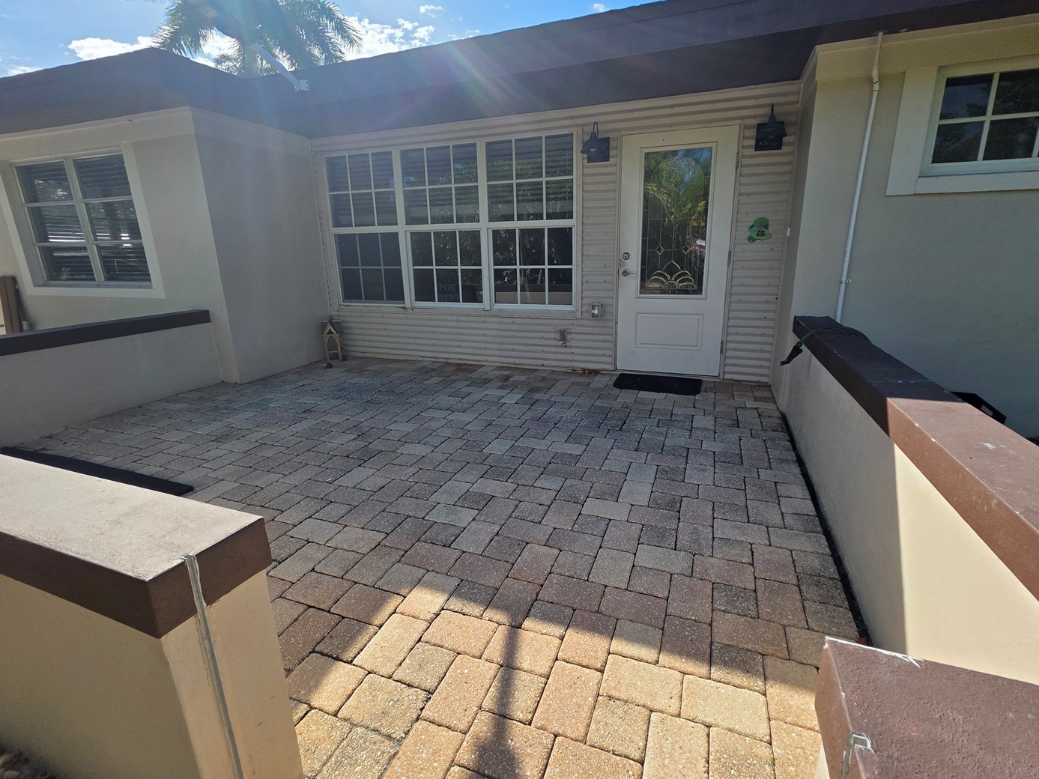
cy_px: 373
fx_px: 450
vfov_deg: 81.7
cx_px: 542
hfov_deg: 98.1
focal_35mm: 15
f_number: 1.9
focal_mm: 2.2
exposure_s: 1/2151
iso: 40
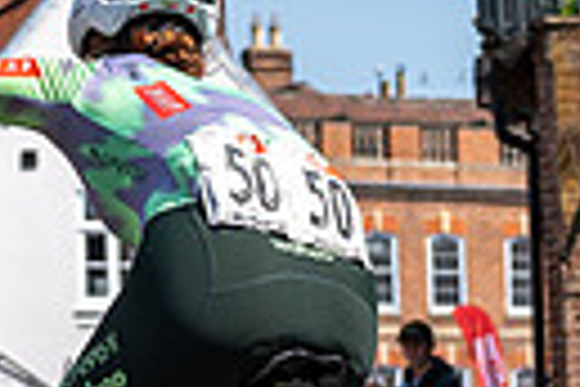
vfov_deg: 5.5
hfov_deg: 8.3
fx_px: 4011
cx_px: 235
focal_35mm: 249
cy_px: 359
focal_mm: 35
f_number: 3.5
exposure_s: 1/2500
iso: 160
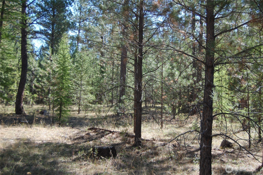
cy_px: 88
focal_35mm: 39
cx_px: 132
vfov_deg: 34.1
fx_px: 285
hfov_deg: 49.6
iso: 320
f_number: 4.2
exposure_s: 1/500
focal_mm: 26
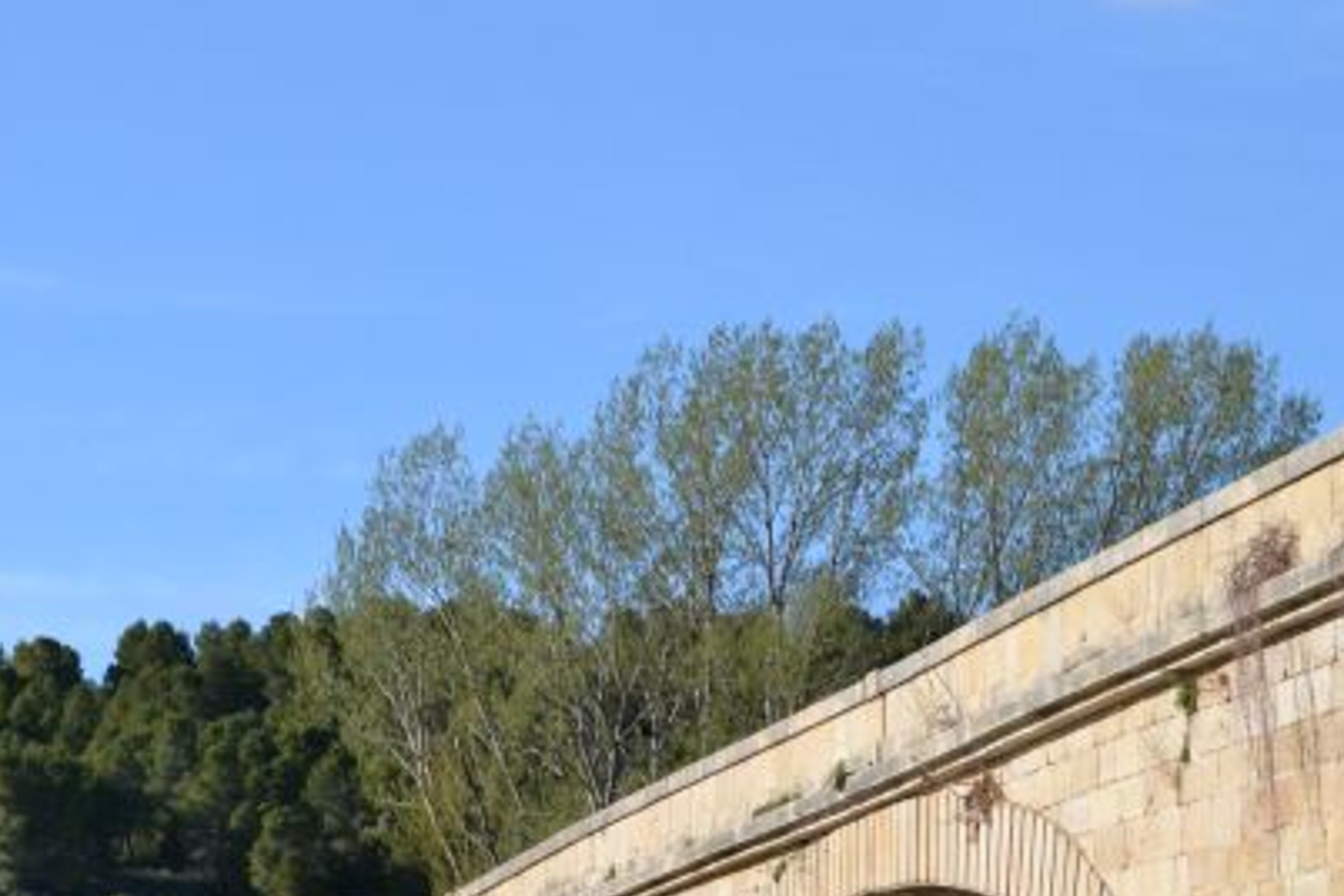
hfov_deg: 12.5
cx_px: 391
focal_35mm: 164
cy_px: 864
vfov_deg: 8.3
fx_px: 6122
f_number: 8
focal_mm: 55
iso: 1600
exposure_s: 1/4000
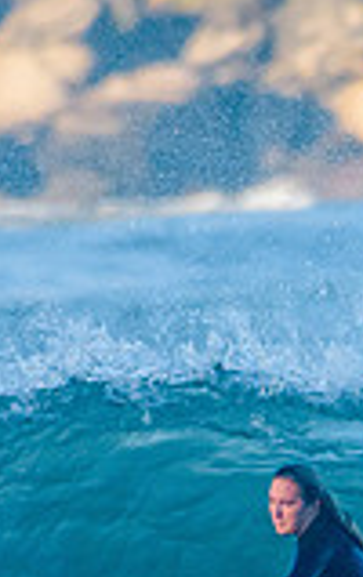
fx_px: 35581
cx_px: 337
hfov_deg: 0.6
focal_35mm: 2258
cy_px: 691
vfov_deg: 0.9
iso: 640
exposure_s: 1/2000
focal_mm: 500
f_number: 5.6
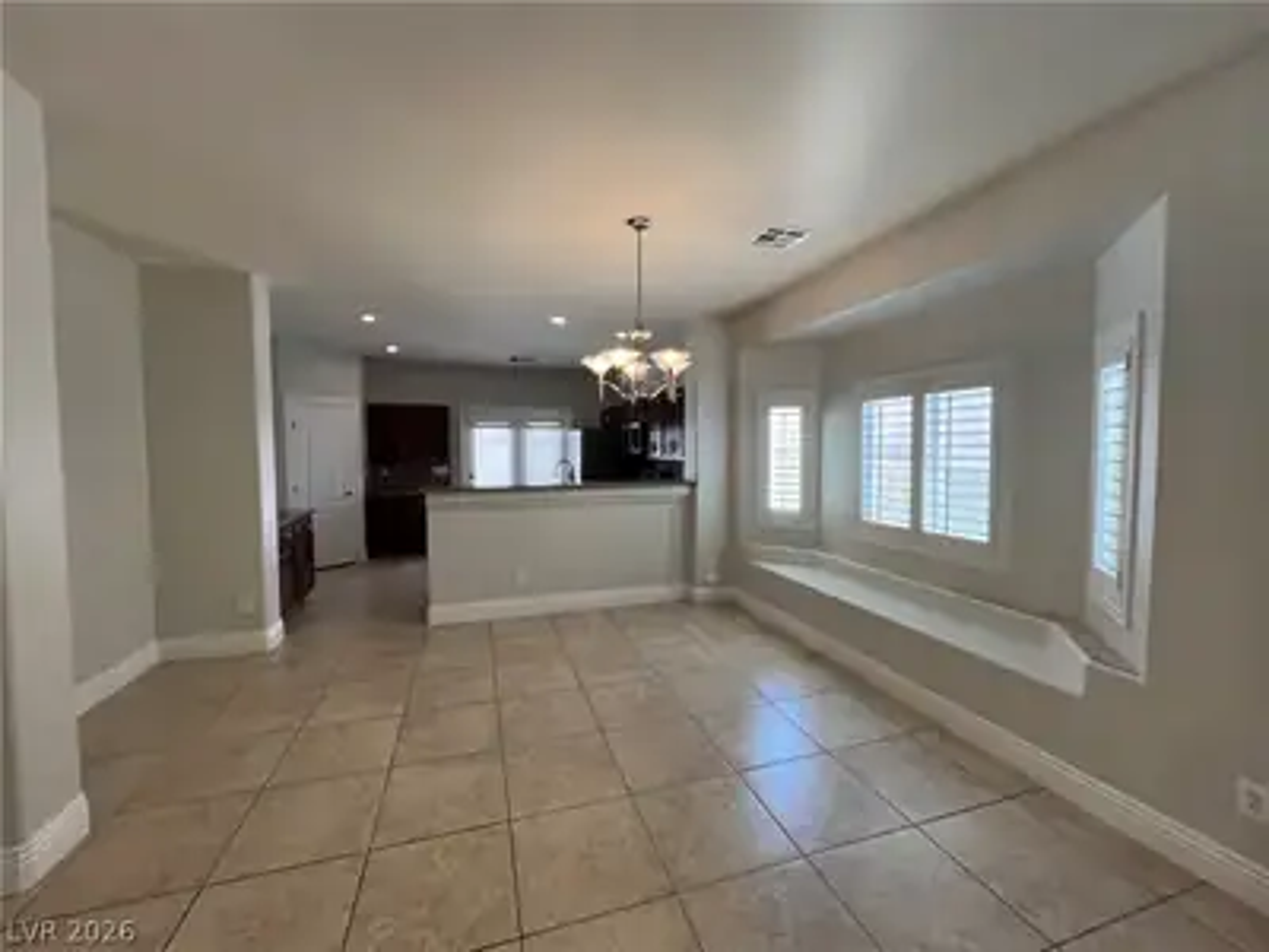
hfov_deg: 106.2
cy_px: 476
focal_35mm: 13
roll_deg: +0.6
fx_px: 477
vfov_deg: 89.9
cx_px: 634
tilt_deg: -4.0
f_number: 1.8
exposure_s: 1/120
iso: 125
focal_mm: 1.57
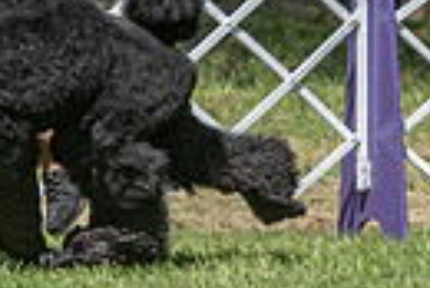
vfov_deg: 1.9
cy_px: 41
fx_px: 8538
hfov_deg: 2.9
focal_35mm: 714
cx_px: 103
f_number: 5
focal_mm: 160
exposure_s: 1/1000
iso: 200
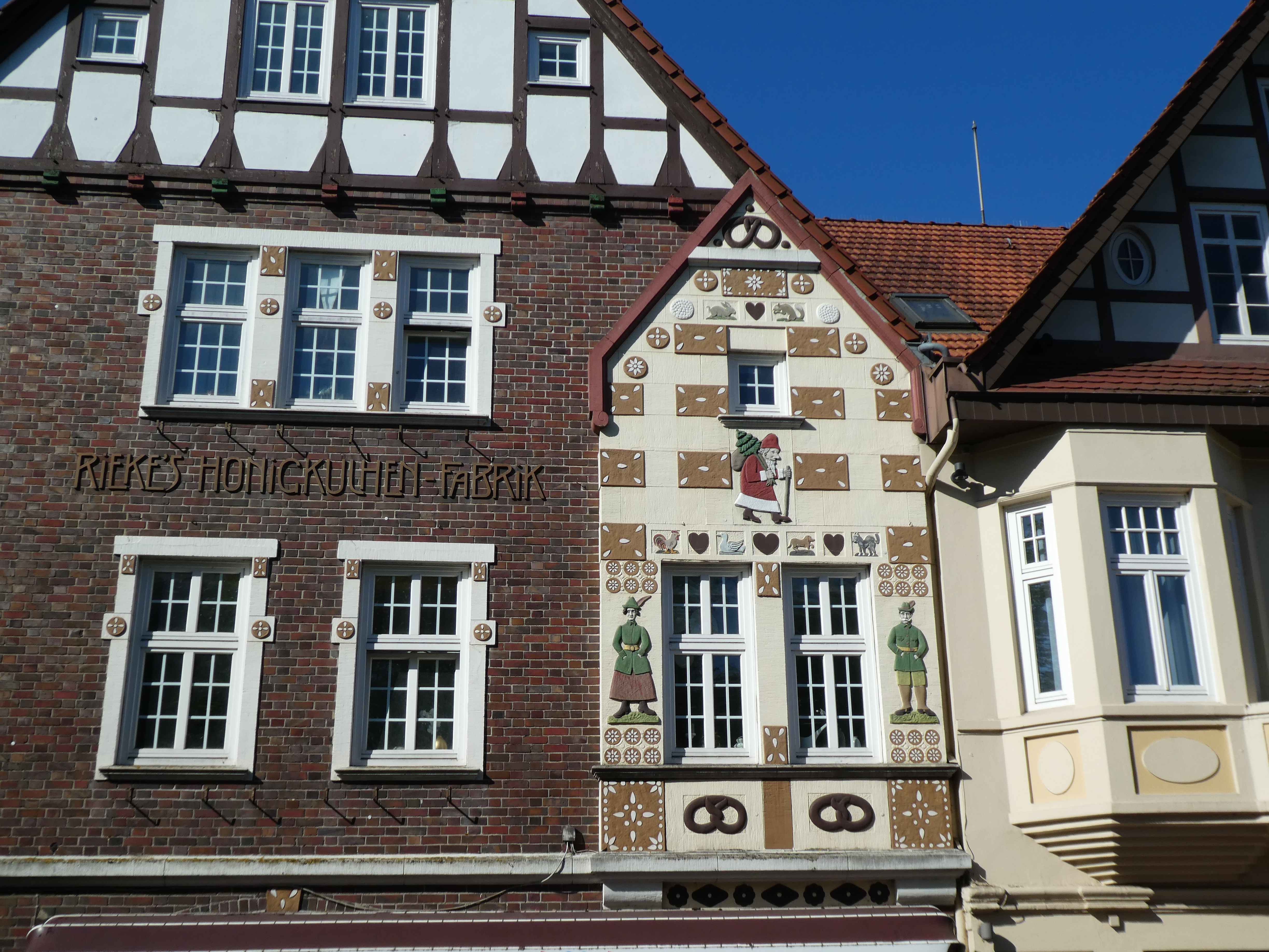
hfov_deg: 46.8
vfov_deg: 36.0
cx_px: 634
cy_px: 476
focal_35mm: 40
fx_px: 1466
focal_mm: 7.2
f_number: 4
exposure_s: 1/1000
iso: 80
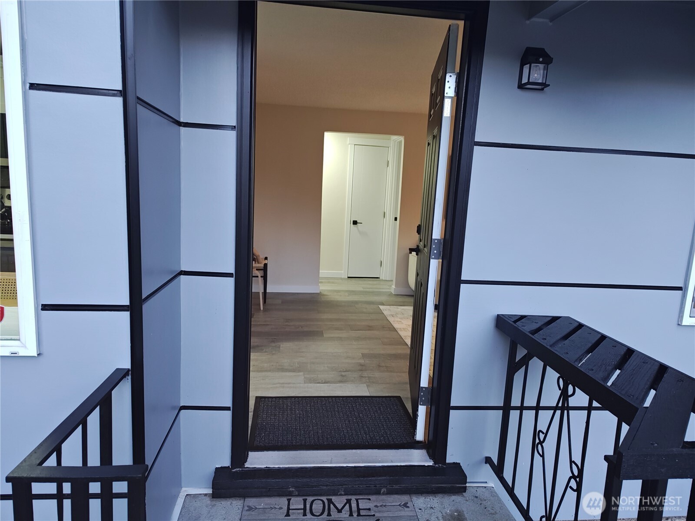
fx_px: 482
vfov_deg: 56.8
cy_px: 260
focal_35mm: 24
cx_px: 348
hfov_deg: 71.6
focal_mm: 5.41
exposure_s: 1/60
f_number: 1.8
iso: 1206
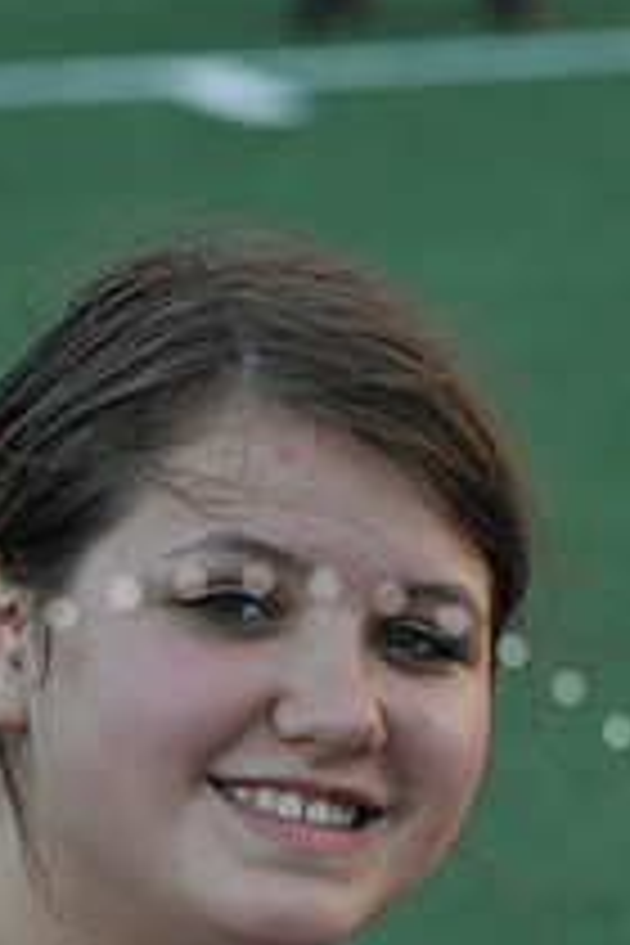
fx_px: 8111
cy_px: 1102
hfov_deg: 4.4
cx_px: 248
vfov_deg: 6.6
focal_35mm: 309
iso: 1600
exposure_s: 1/400
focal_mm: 112
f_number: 6.3
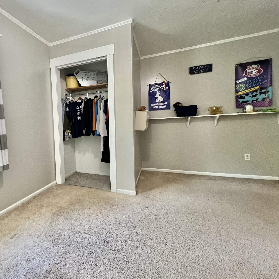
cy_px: 134
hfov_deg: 83.9
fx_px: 146
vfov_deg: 87.4
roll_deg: +2.3
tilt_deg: -3.7
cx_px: 89
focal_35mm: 16
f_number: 1.8
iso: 400
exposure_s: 1/60
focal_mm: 1.57
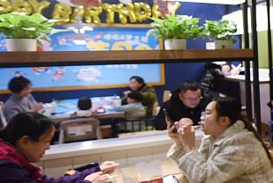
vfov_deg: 25.1
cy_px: 78
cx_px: 443
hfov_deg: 24.7
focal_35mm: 54
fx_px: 410
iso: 1000
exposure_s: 1/100
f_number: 3.5
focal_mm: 14
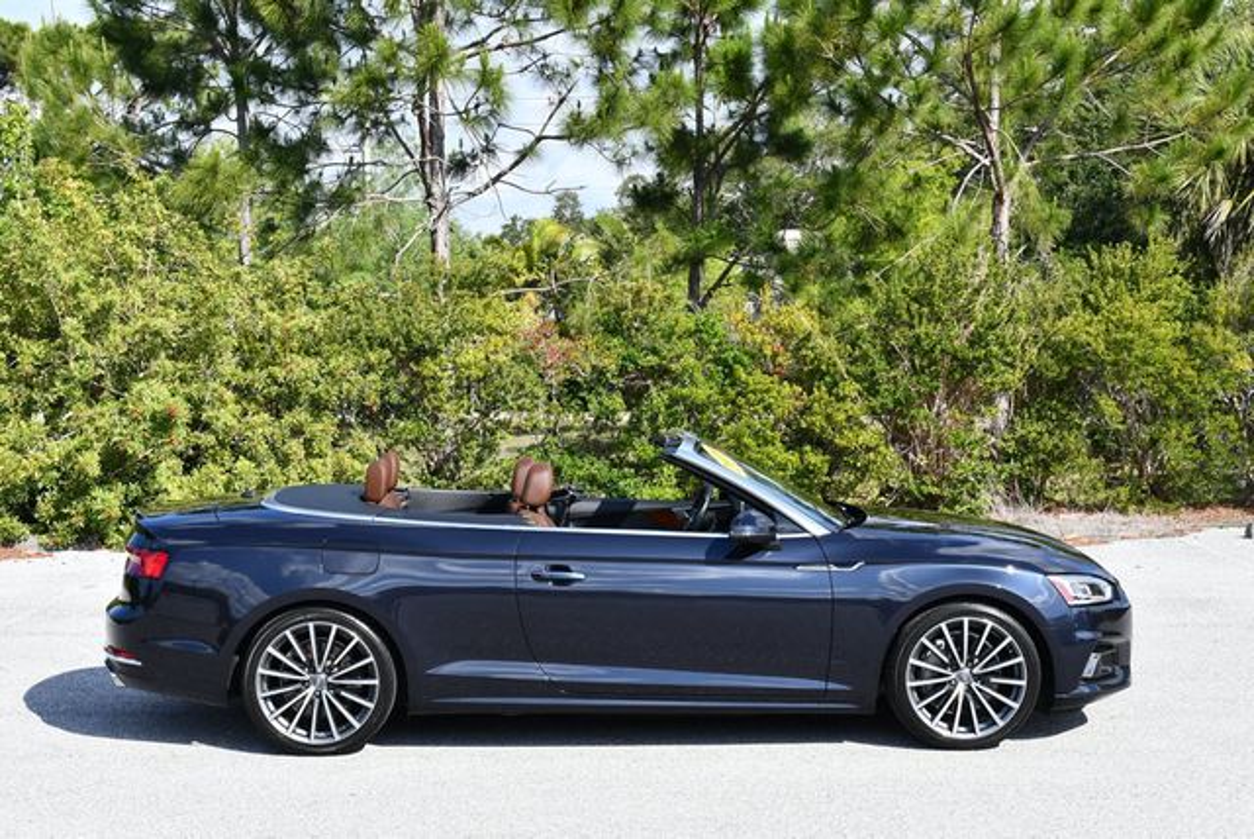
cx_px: 627
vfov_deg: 21.3
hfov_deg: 31.4
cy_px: 420
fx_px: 2231
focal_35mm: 64
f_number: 8
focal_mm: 32
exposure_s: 1/250
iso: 180
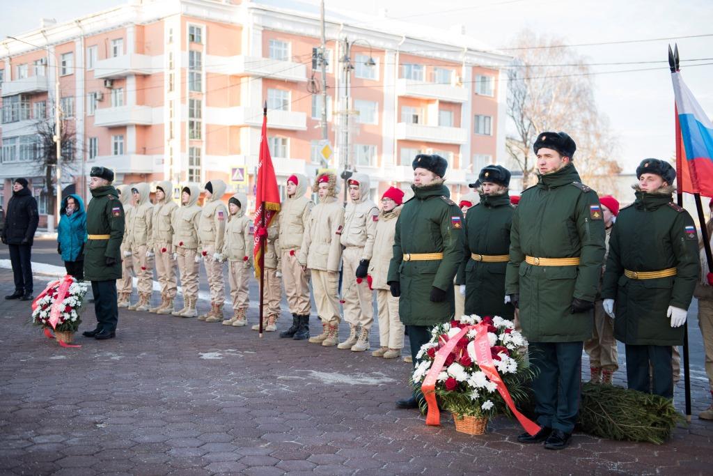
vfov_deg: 28.1
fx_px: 951
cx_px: 356
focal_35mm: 48
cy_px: 238
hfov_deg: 41.1
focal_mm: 48
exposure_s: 1/320
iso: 250
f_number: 3.2
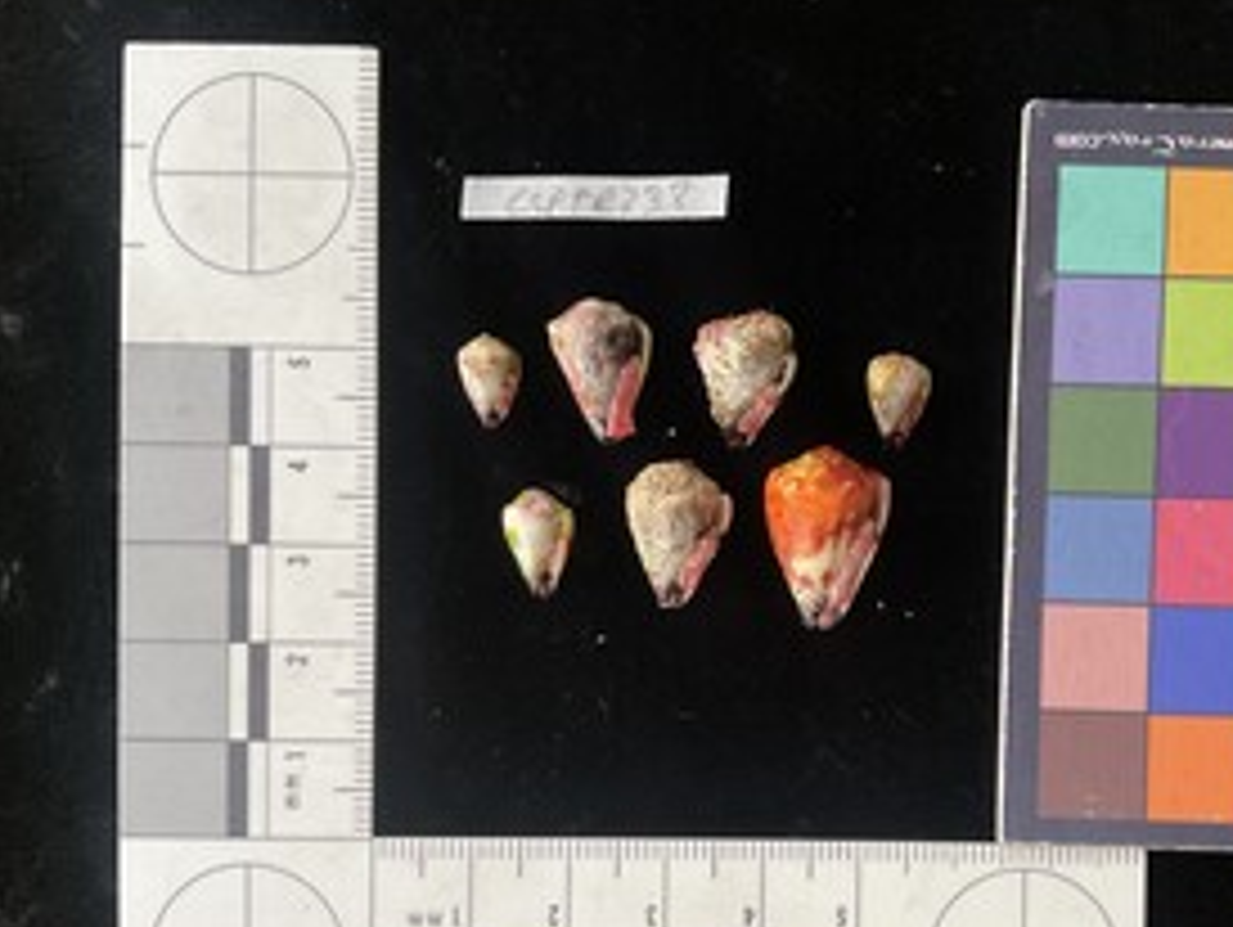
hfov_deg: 49.5
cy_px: 569
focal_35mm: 37
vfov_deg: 38.5
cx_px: 783
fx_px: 1319
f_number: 1.8
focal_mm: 3
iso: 200
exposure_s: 1/60
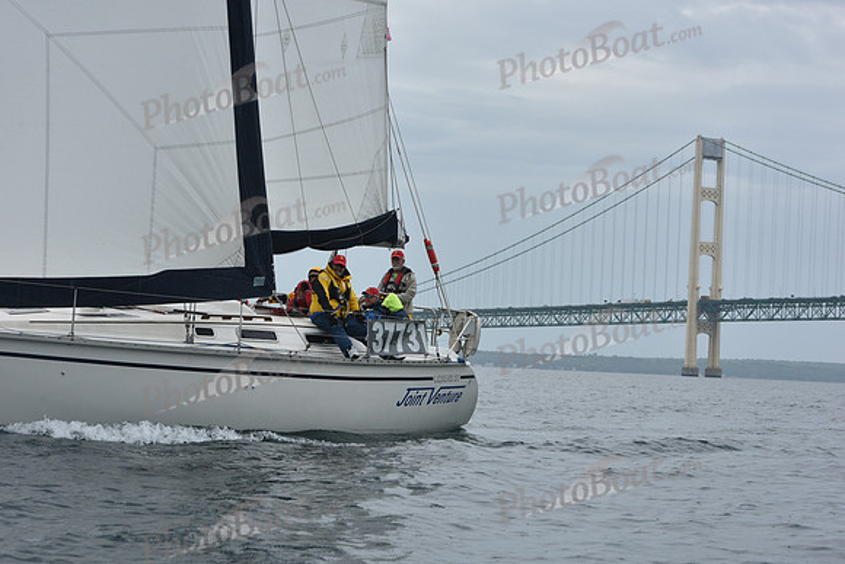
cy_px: 282
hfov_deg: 22.6
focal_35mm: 90
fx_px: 2113
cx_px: 422
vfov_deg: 15.2
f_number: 9
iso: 250
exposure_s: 1/800
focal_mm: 90
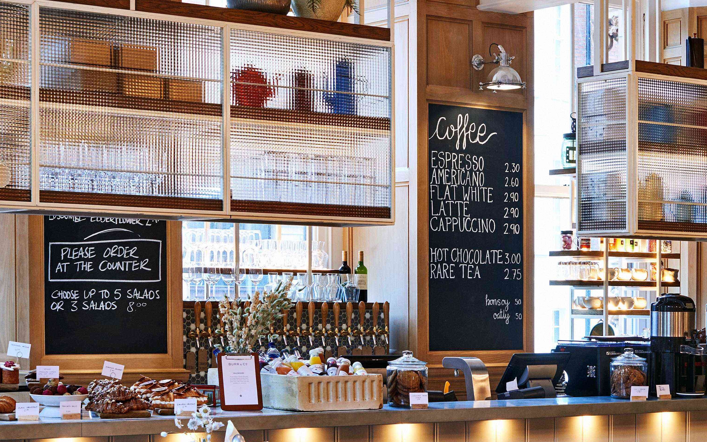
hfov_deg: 24.0
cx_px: 431
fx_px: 1657
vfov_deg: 15.2
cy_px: 145
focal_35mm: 86
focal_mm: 35
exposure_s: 1.6
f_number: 11
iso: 100
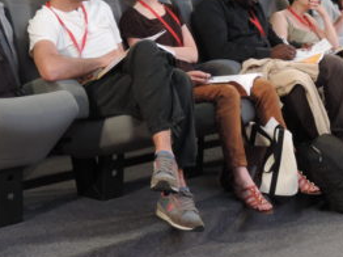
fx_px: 871
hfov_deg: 22.1
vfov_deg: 16.7
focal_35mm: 88
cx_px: 245
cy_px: 106
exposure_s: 1/10
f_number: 3.7
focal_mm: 10.7
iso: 800
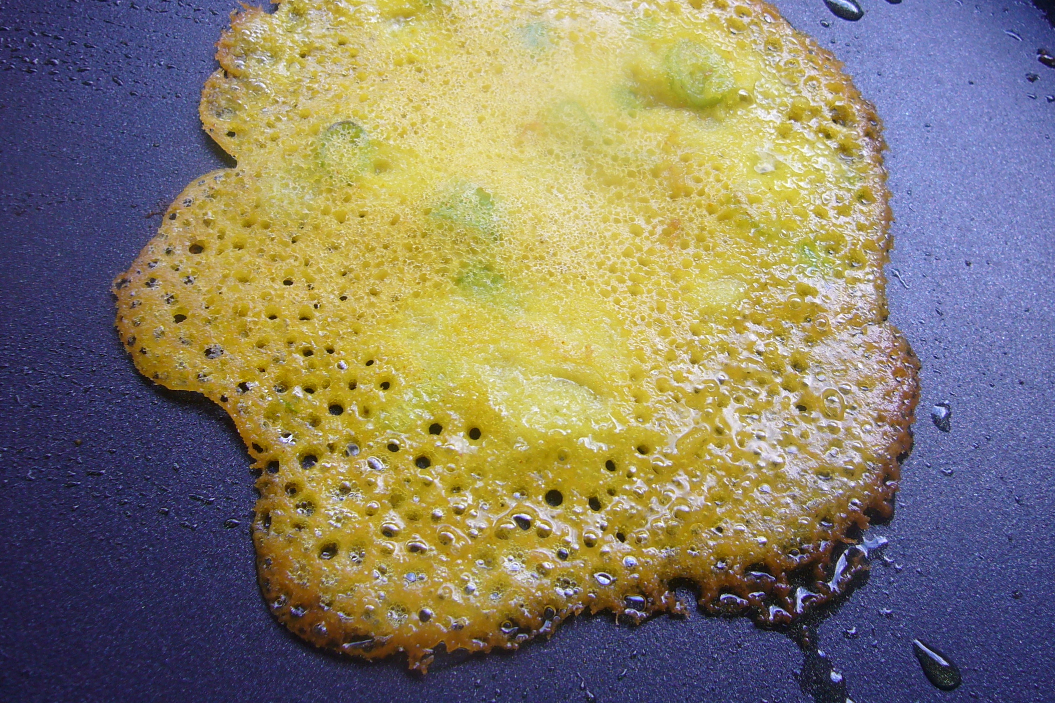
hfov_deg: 54.4
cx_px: 575
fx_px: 1026
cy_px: 256
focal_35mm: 35
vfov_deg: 37.6
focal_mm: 4.6
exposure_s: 1/40
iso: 80
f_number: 2.8
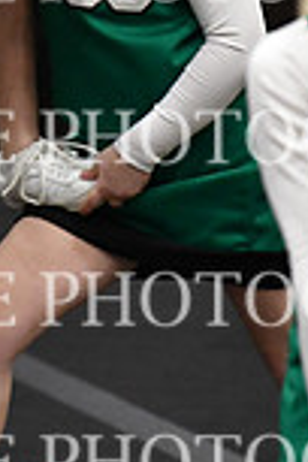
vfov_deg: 1.9
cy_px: -269
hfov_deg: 1.3
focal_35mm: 1080
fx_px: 13859
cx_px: 20
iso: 4000
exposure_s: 1/800
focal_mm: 190
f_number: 2.8
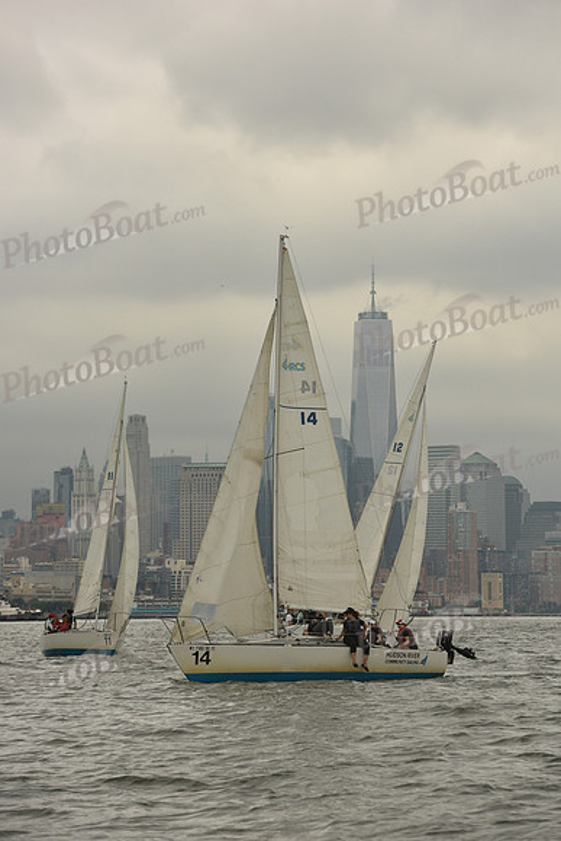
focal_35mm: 130
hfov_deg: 10.6
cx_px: 280
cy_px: 420
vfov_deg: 15.8
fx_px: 3037
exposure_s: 1/1600
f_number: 6.3
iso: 320
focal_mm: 130
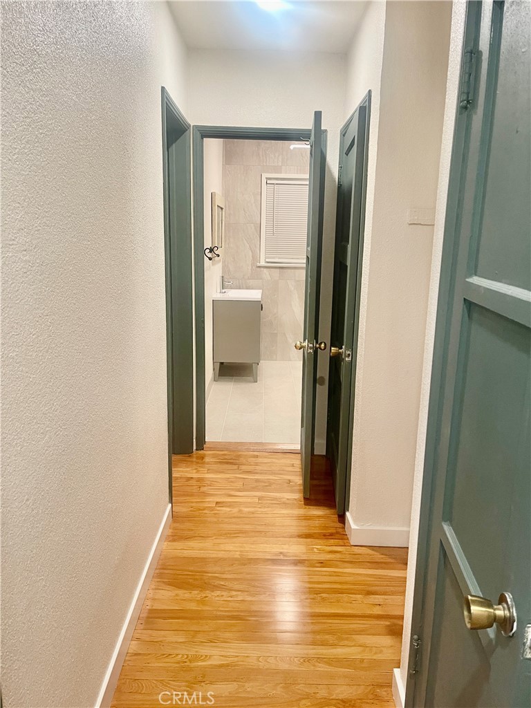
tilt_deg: -11.5
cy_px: 354
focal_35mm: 26
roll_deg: -1.2
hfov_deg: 53.1
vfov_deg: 67.3
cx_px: 266
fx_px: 532
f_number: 1.6
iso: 200
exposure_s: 1/60
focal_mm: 5.1
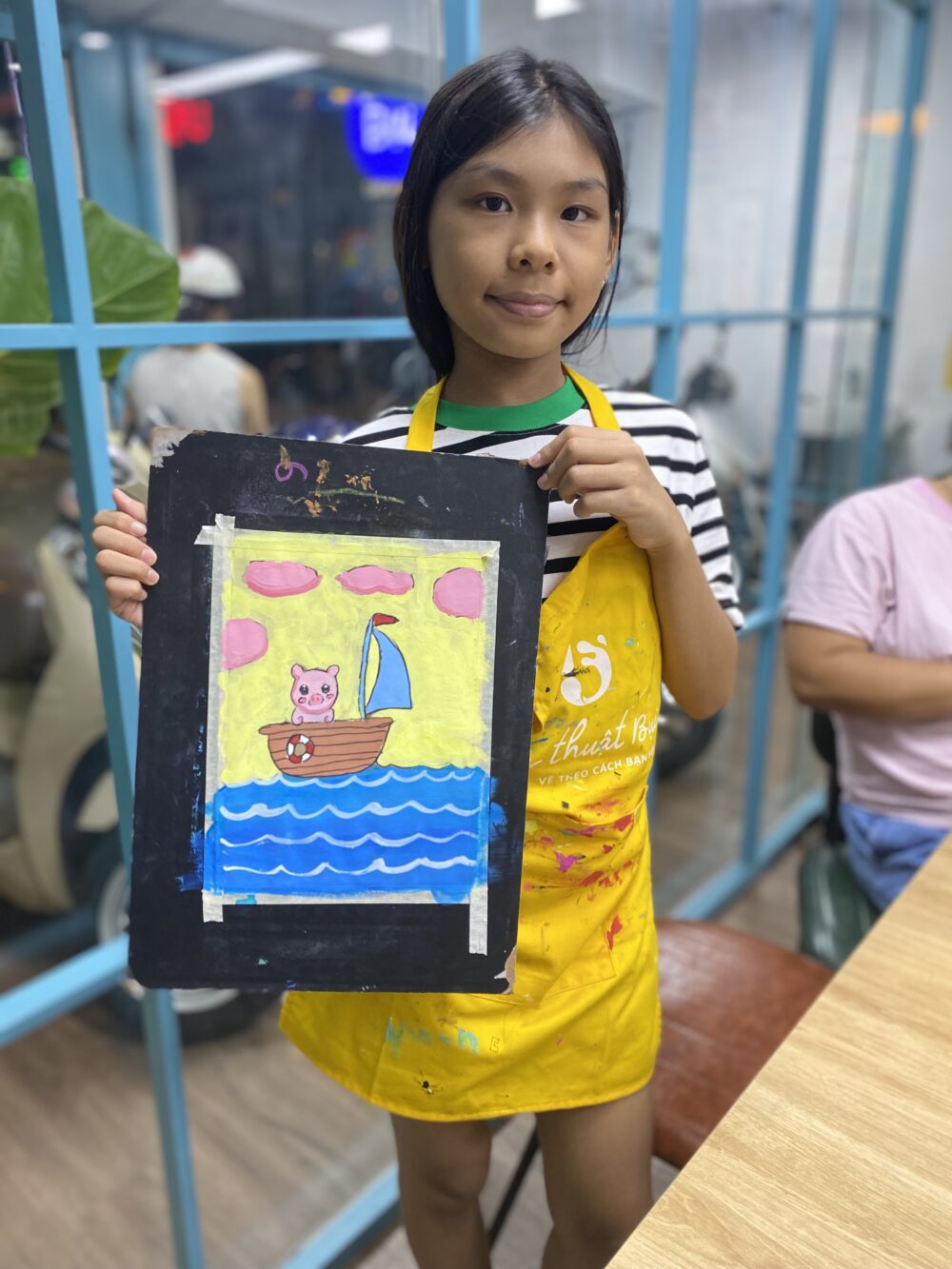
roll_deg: +0.0
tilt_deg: -16.5
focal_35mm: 26
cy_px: 634
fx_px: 953
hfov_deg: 53.1
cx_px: 476
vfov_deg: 67.3
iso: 100
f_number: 1.8
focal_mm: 4.25
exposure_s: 1/100
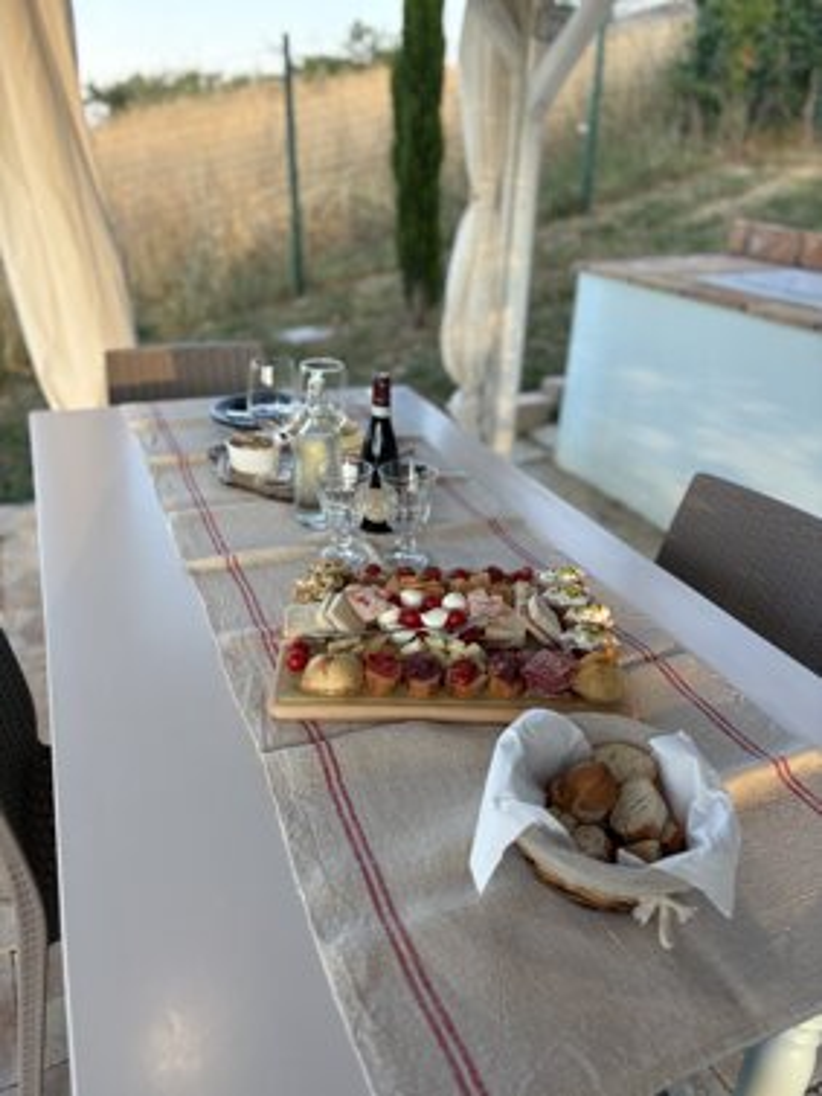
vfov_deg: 67.3
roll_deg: -1.8
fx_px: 823
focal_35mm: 26
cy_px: 548
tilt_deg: -26.0
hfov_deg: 53.1
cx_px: 411
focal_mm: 5.96
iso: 64
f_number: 1.6
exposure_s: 1/414
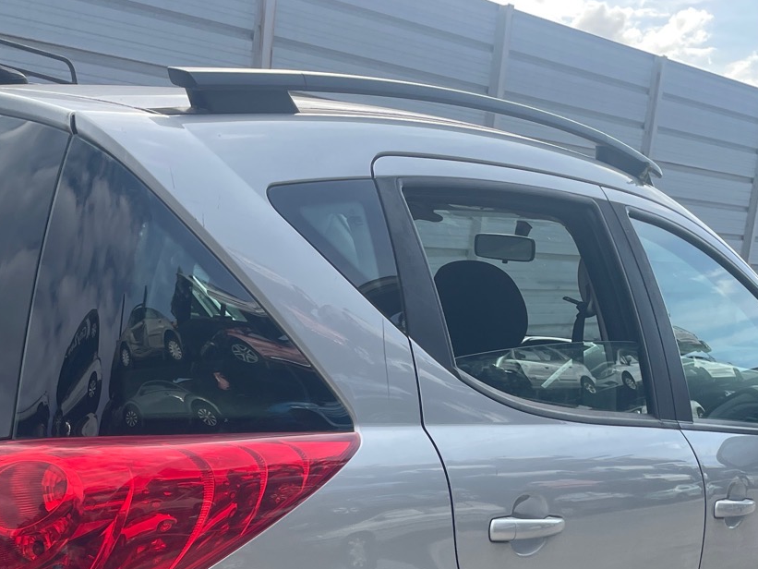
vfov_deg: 24.5
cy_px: 563
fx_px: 1248
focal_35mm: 57
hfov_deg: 33.5
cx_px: 248
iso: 32
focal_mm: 4.2
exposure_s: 1/1319
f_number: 1.6
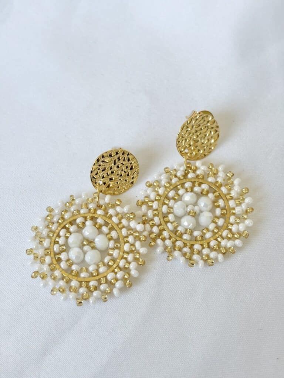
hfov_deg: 28.0
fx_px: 569
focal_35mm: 52
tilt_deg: -61.6
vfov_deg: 36.8
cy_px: 189
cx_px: 142
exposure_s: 1/122
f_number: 1.6
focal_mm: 5.96
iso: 40
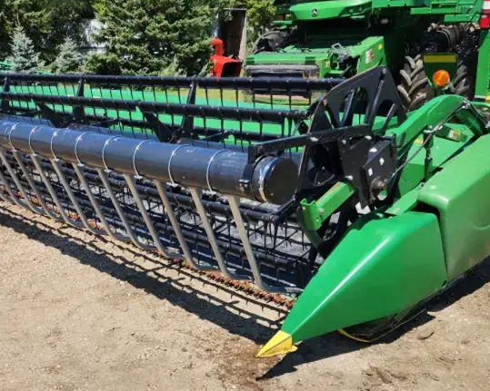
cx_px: 175
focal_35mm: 40
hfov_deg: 45.3
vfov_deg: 36.3
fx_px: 580
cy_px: 302
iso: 12
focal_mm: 6.4
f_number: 1.8
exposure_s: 1/1160
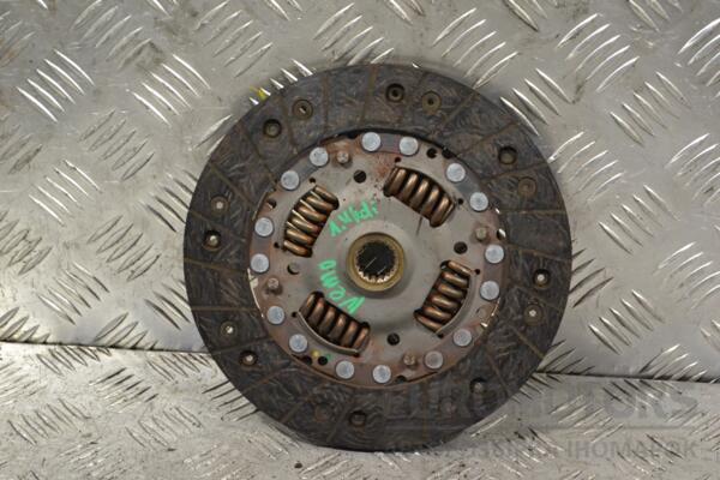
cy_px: 240
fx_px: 1650
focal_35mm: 82
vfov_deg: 16.6
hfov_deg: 24.6
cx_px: 360
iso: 3200
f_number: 8
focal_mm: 55
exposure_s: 1/250
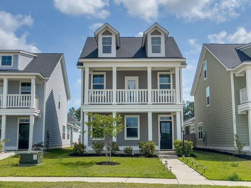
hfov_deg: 67.3
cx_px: 126
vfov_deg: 53.1
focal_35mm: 26
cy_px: 94
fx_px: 189
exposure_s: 1/7000
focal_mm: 5.7
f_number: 1.5
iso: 50
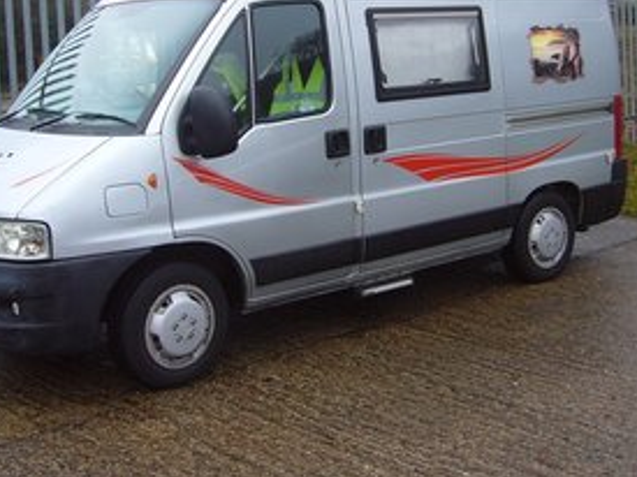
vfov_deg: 28.3
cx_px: 359
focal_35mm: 51
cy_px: 144
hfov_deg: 37.4
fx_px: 938
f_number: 2.8
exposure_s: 1/30
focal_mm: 5.8
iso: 100
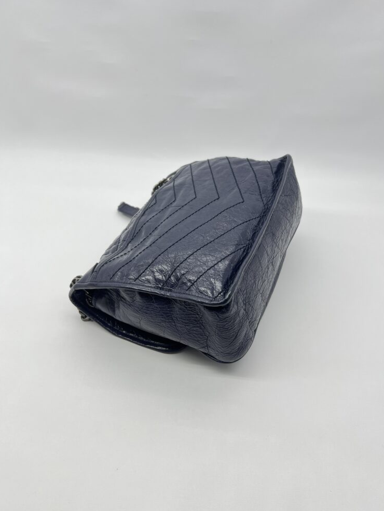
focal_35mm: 27
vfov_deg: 65.3
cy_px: 263
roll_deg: -1.4
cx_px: 196
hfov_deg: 51.4
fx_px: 399
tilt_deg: -40.1
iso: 32
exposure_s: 1/120
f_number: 1.5
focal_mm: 5.7
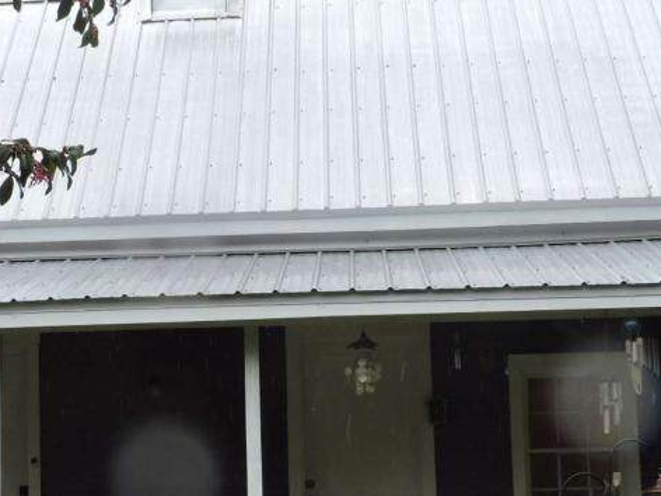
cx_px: 176
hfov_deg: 21.8
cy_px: 339
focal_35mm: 89
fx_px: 1699
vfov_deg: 16.6
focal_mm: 6.3
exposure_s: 1/250
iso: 100
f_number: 3.8
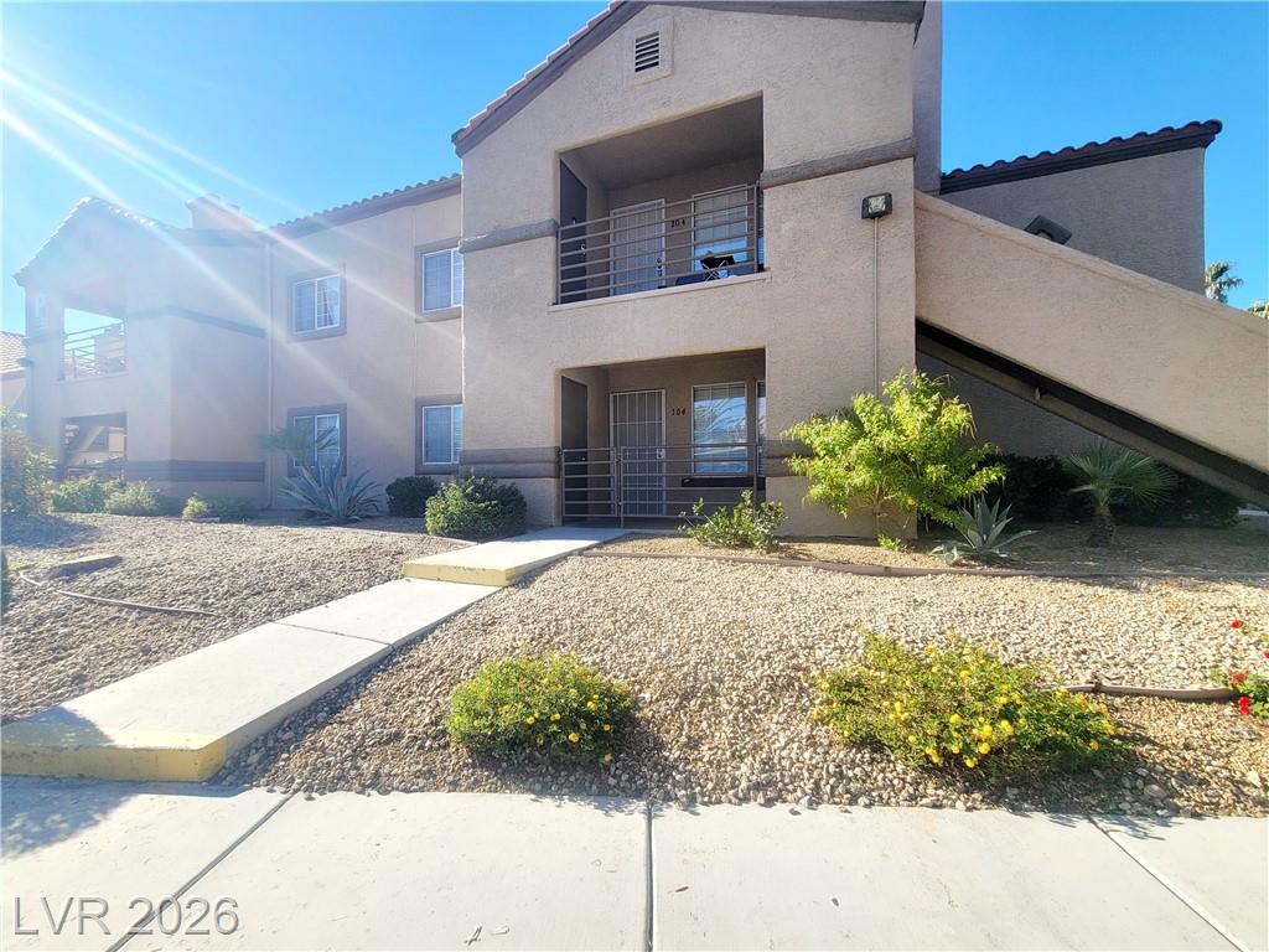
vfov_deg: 89.9
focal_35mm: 13
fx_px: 477
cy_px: 476
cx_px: 634
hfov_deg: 106.2
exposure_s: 1/1429
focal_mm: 2.2
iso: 50
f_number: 2.2
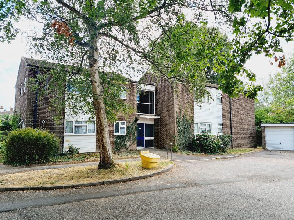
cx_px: 147
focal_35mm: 26
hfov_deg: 67.3
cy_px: 110
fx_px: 221
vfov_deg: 53.1
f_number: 1.8
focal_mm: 5.4
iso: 50
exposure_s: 1/810
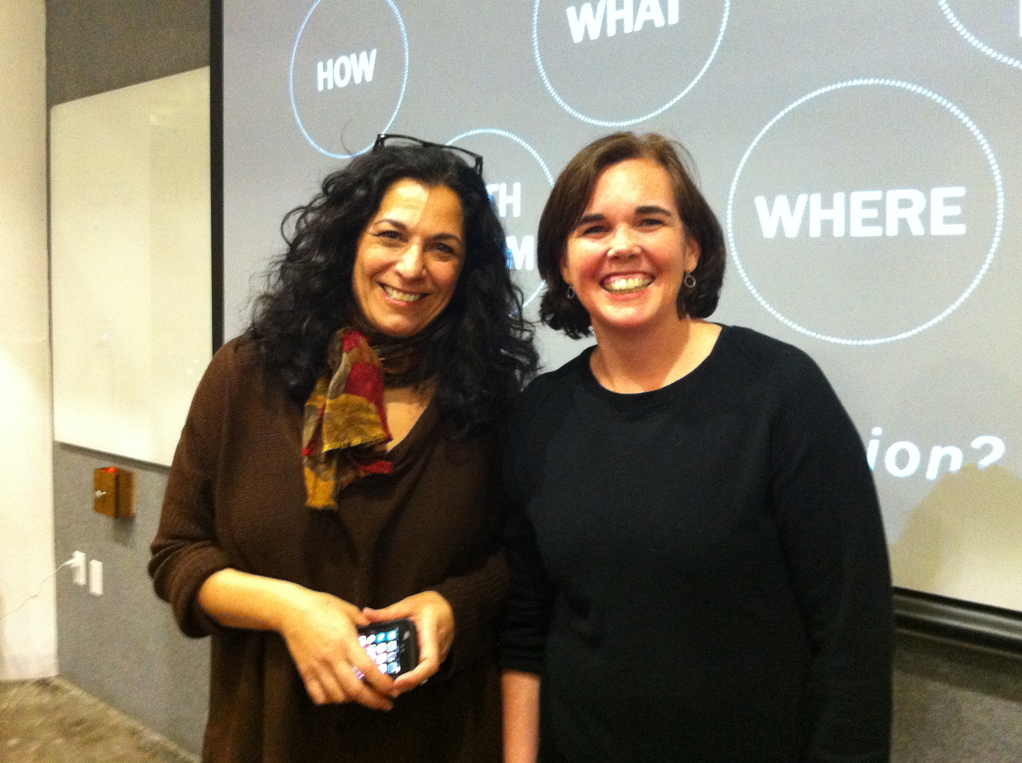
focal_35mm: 39
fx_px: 1150
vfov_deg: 36.7
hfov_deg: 47.9
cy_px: 345
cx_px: 521
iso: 500
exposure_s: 1/15
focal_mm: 3.85
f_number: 2.8
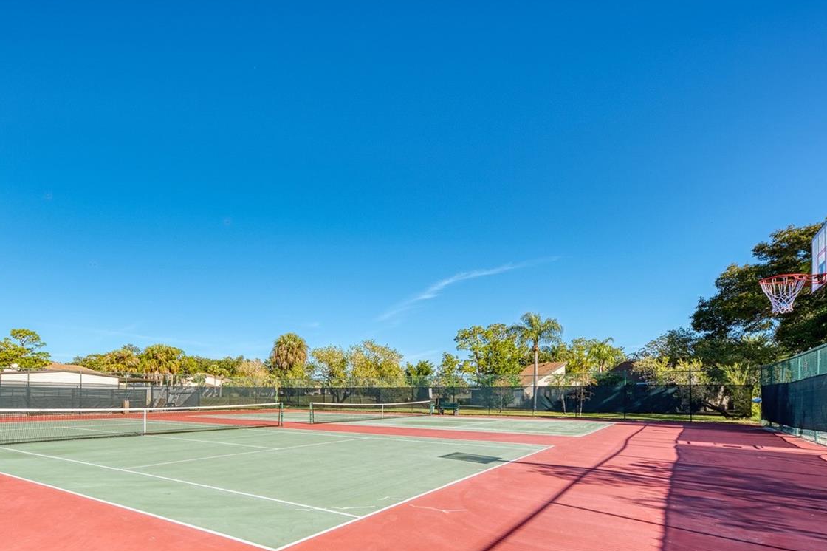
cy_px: 386
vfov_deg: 59.8
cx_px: 360
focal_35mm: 20
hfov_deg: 83.6
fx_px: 459
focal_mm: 14
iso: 250
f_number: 7.1
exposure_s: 1/200
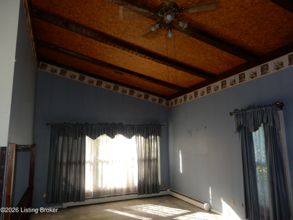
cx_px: 146
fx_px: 212
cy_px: 110
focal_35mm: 25
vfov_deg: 54.9
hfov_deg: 69.4
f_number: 3.7
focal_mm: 4.5
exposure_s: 1/30
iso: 160
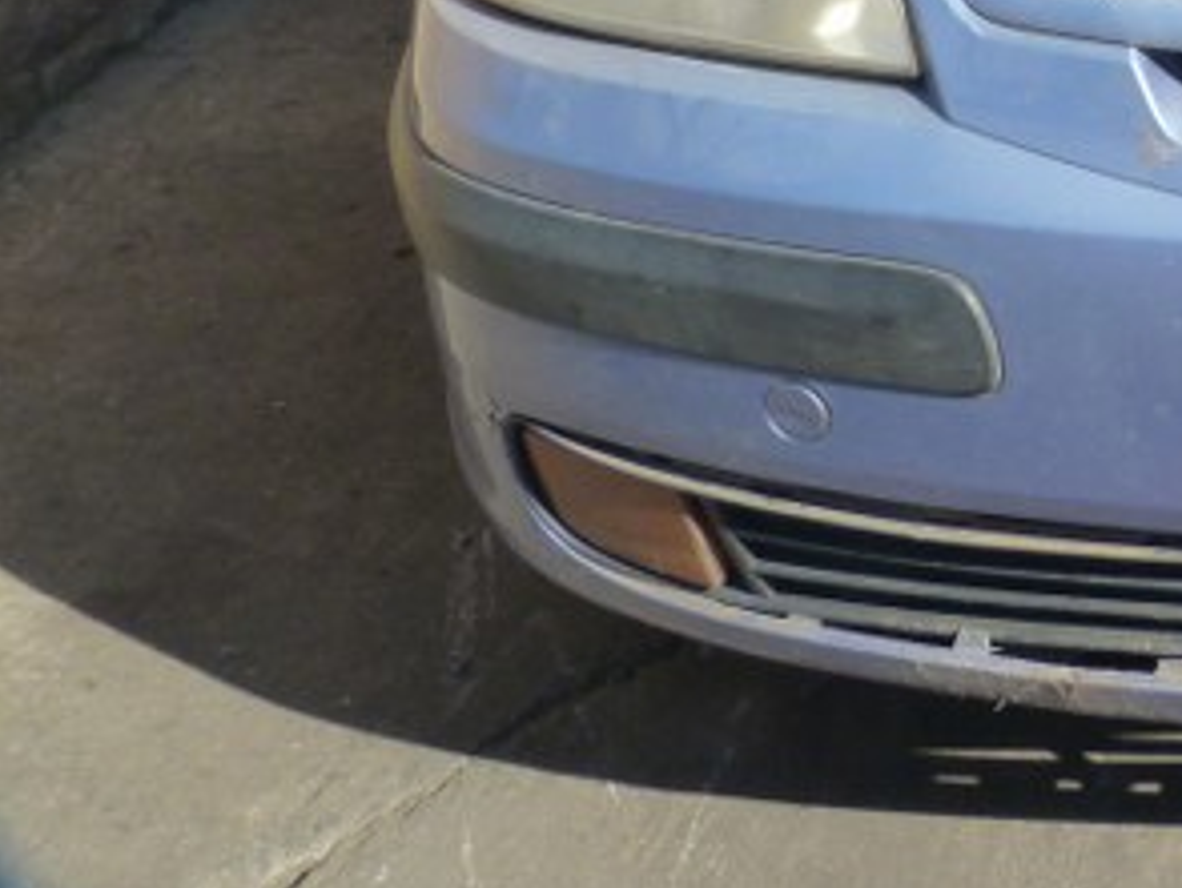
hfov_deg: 24.3
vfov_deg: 19.7
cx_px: 1604
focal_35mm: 68
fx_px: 2324
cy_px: -297
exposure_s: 1/200
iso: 125
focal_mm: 4.5
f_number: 5
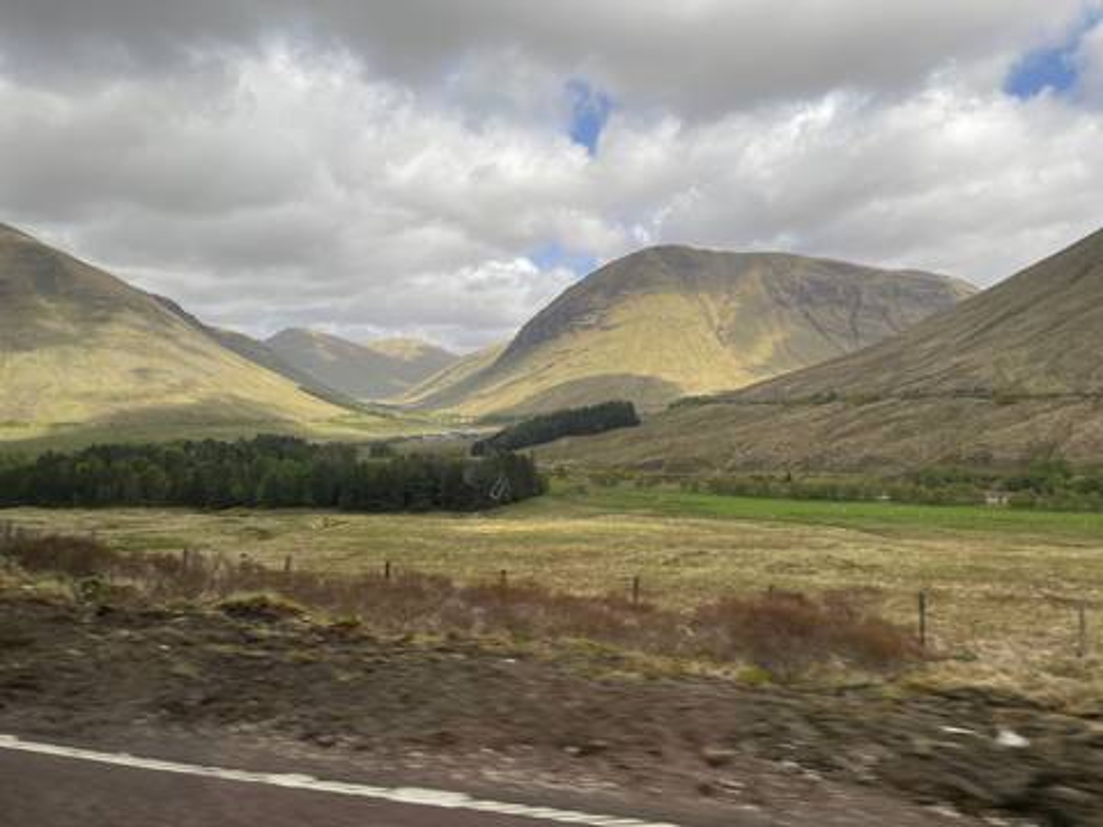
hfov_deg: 67.3
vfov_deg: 53.1
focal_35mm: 26
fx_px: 828
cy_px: 414
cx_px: 552
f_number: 1.6
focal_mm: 4.2
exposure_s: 1/301
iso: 32
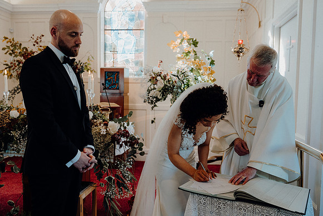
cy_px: 108
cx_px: 162
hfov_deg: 57.2
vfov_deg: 40.0
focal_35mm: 33
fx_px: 296
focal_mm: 33
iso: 640
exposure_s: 1/160
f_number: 3.5
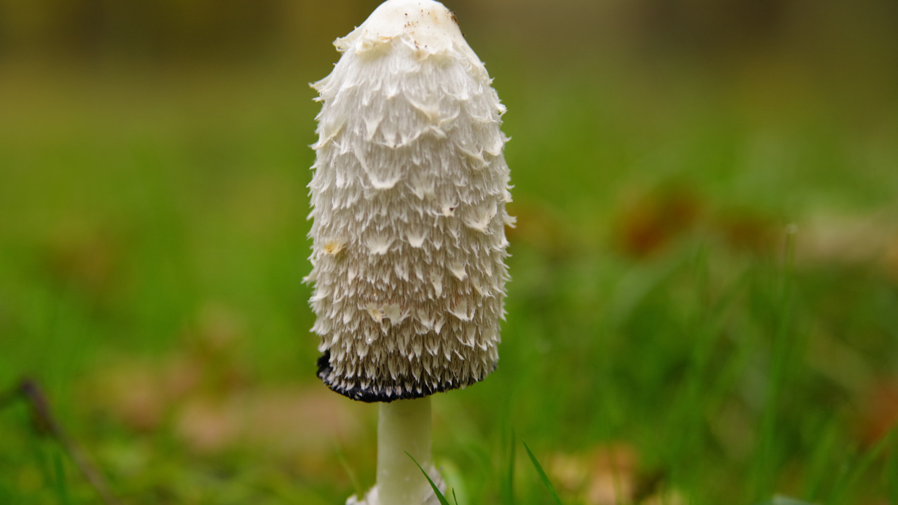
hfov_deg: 23.4
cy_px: 280
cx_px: 406
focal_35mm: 91
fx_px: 2167
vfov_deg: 13.3
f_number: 3.5
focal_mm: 75
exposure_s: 1/20
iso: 800
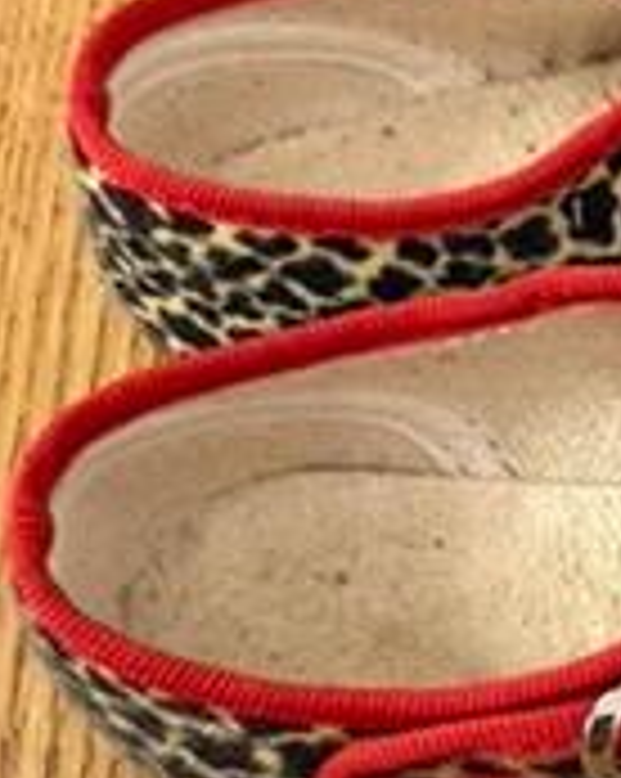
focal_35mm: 65
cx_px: 648
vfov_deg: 29.1
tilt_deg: -61.6
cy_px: 441
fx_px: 1496
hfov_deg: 22.4
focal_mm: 2.22
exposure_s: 1/50
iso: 640
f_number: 2.2
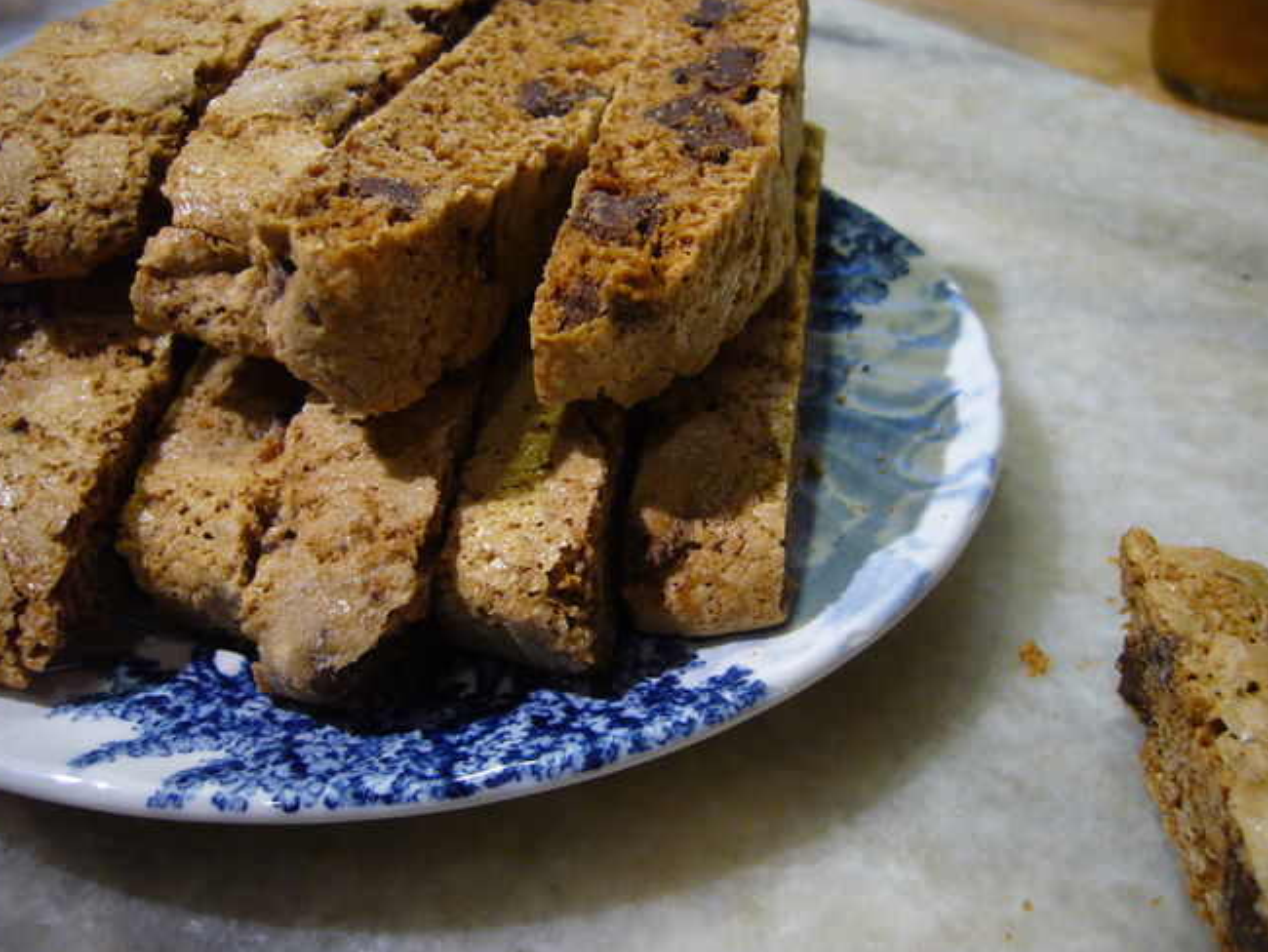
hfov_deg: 51.3
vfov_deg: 39.7
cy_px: 464
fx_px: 1319
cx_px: 625
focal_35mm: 36
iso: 200
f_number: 2.8
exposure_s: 1/15
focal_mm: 5.8
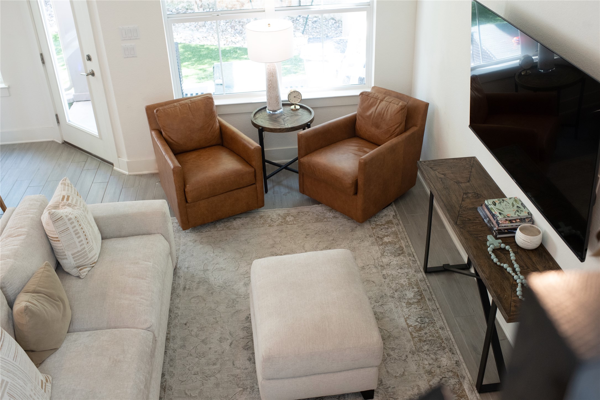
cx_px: 300
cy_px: 200
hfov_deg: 54.4
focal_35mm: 35
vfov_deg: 37.9
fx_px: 583
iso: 1600
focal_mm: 35
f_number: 4.5
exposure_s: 1/200
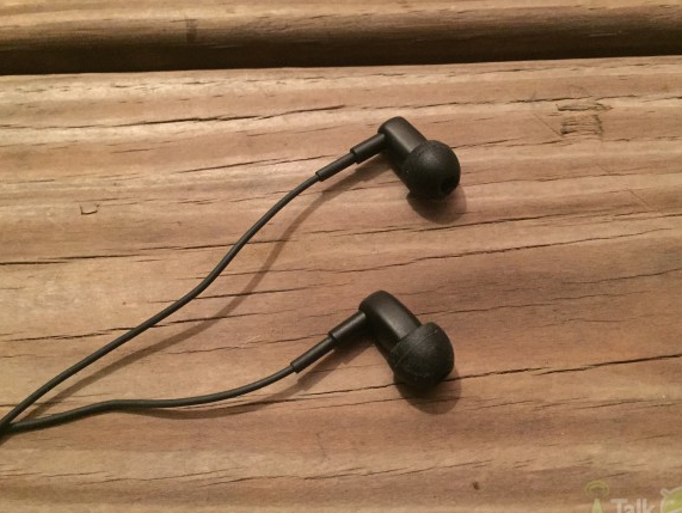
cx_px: 355
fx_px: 631
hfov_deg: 56.8
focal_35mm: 32
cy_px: 265
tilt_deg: -67.6
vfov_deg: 44.2
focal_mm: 4.15
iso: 640
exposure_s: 1/15
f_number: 2.2
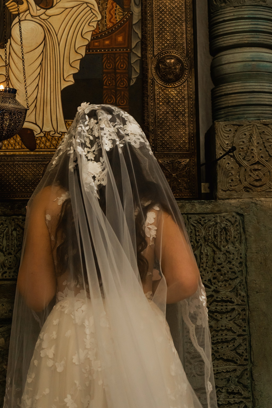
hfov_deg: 13.1
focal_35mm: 104
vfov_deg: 19.6
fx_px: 1179
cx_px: 88
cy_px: 157
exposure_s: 1/100
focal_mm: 75
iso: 2500
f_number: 2.8
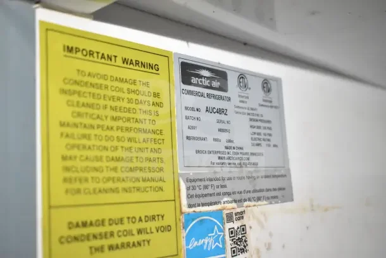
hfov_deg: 42.3
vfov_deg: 29.0
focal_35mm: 46
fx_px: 499
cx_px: 193
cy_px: 129
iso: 7200
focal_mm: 31
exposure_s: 1/50
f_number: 4.2
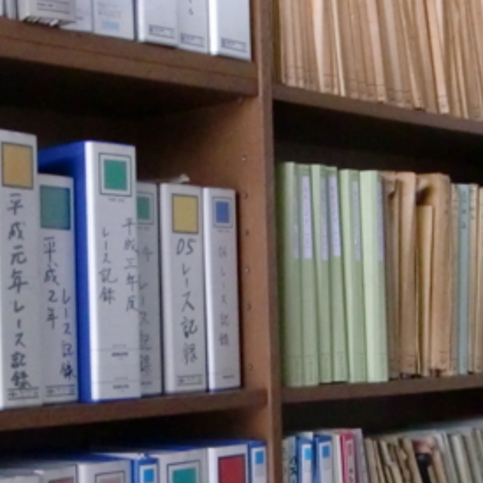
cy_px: 392
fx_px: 1342
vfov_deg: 20.2
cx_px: 248
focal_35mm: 85
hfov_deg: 20.4
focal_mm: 5.8
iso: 800
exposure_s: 1/15
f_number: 2.7
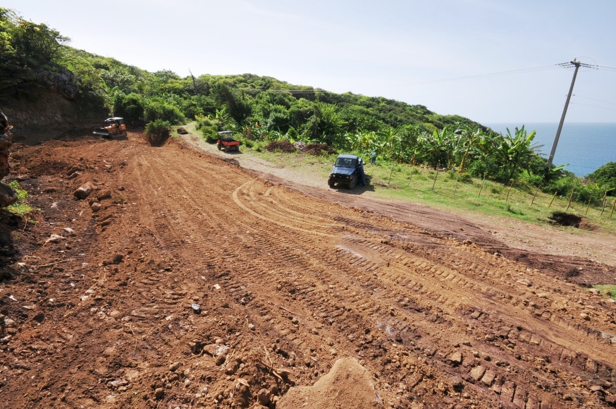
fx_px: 282
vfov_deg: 71.9
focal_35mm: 16
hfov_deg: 95.1
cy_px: 204
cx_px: 308
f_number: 22
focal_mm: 11
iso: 200
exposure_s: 1/60
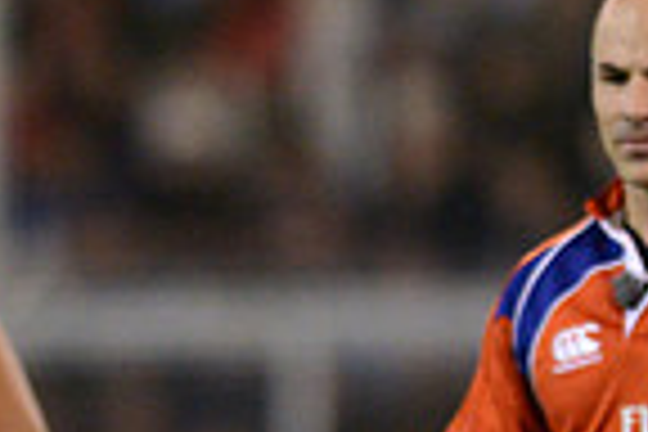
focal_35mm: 1689
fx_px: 30400
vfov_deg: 0.8
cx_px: 94
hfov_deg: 1.2
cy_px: 812
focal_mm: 420
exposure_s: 1/800
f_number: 4
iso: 4500
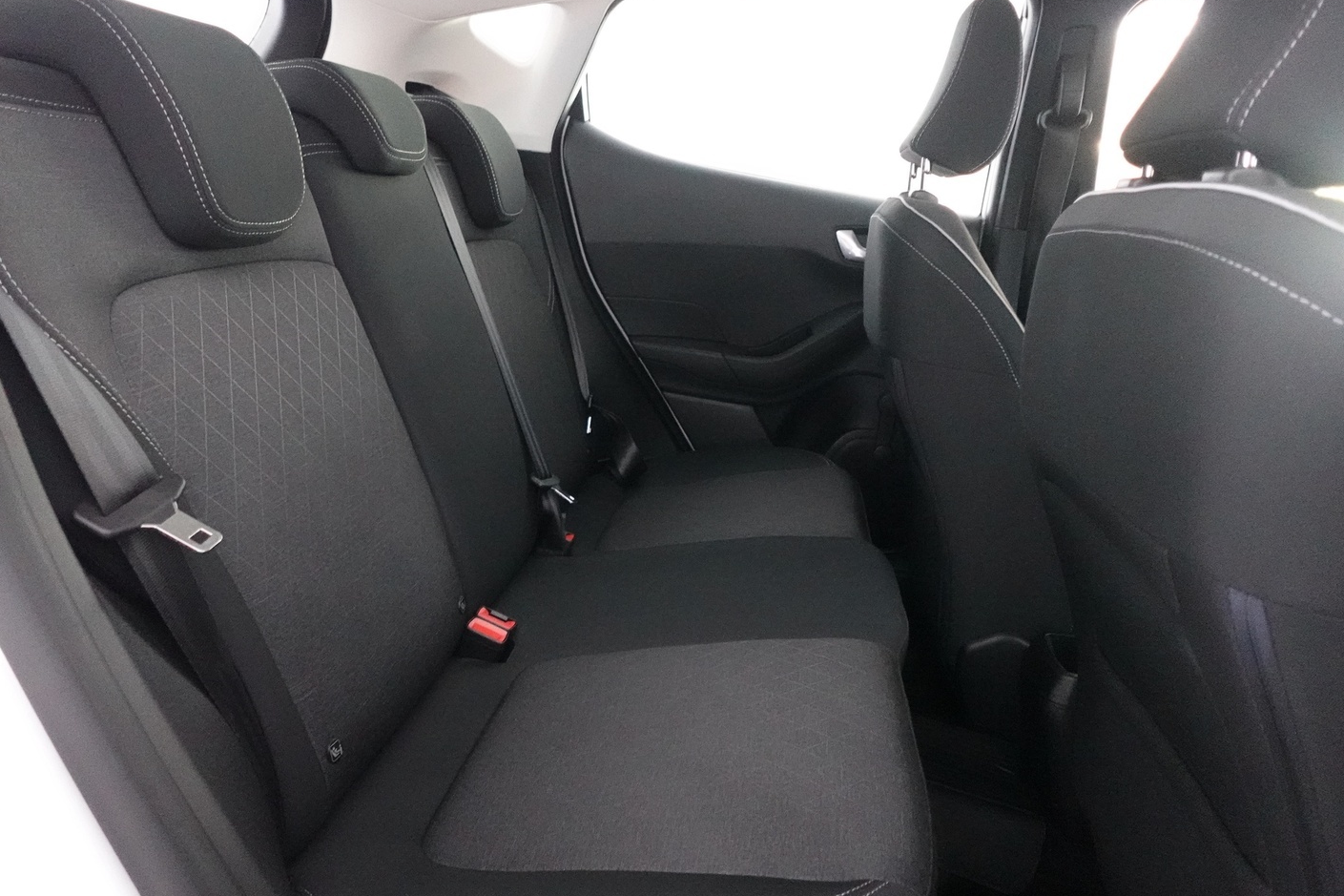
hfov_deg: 75.9
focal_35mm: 23
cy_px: 501
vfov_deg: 55.0
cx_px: 603
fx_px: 859
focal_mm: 7.6
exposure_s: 1/80
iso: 5000
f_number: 2
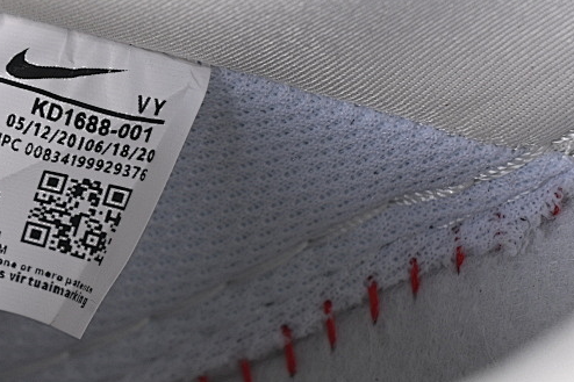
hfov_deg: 12.4
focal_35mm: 164
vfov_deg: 8.4
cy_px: 190
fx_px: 2614
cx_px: 19
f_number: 6.3
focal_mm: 50
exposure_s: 1/60
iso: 160
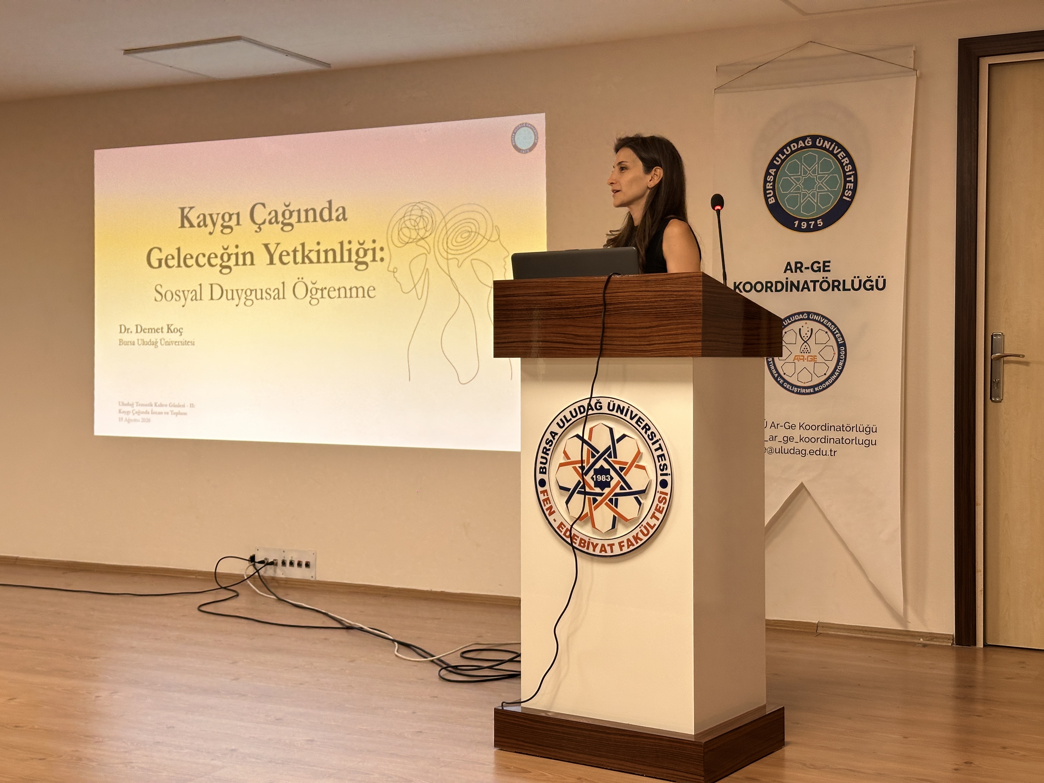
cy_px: 392
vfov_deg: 30.3
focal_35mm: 48
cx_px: 522
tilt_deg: -0.7
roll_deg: -0.3
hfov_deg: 39.7
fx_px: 1448
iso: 50
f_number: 1.78
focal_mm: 6.86
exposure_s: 1/60
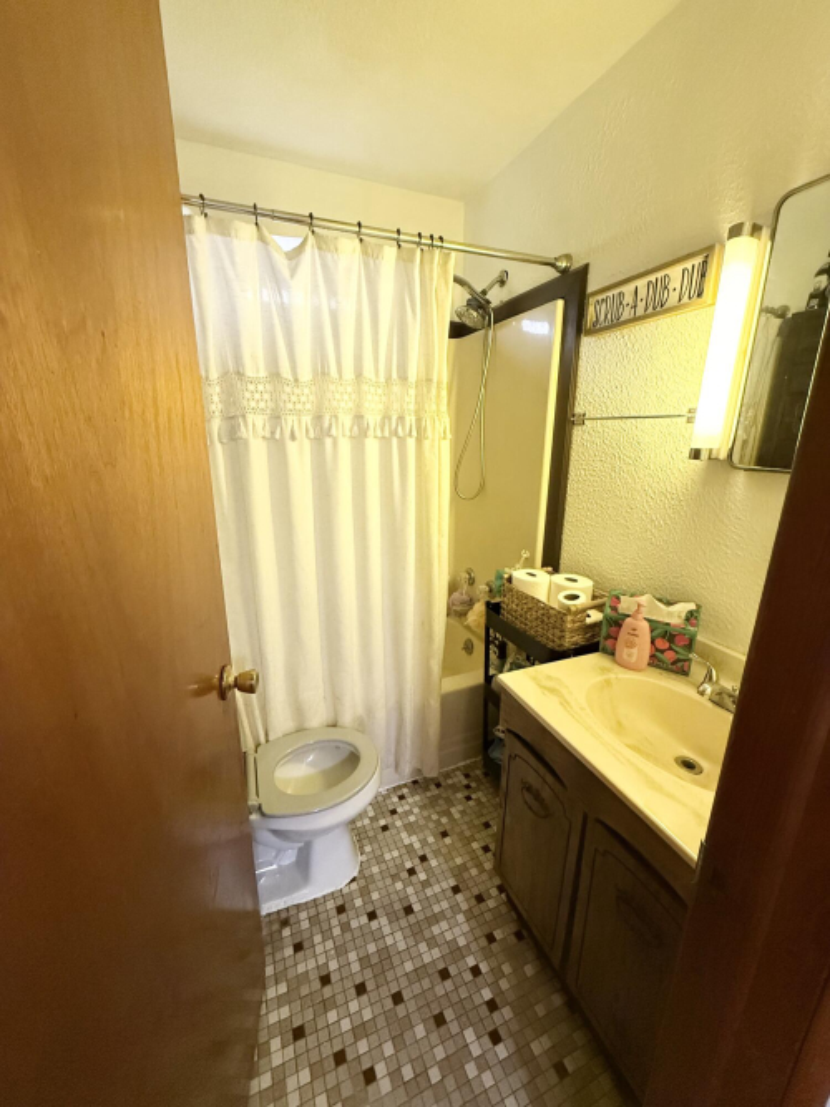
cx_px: 415
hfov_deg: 85.7
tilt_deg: -14.8
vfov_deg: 102.1
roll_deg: -0.9
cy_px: 554
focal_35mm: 14
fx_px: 448
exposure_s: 1/60
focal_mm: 2.22
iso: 800
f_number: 2.2
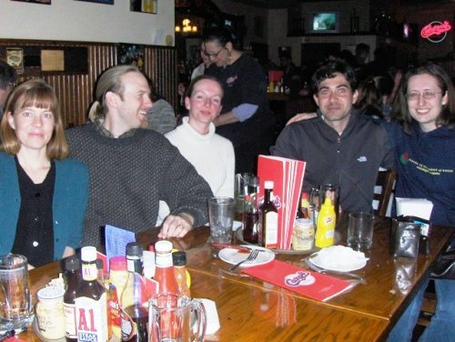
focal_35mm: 41
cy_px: 171
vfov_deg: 35.2
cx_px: 228
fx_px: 539
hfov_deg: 45.7
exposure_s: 1/60
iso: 100
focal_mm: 6.5
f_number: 3.5
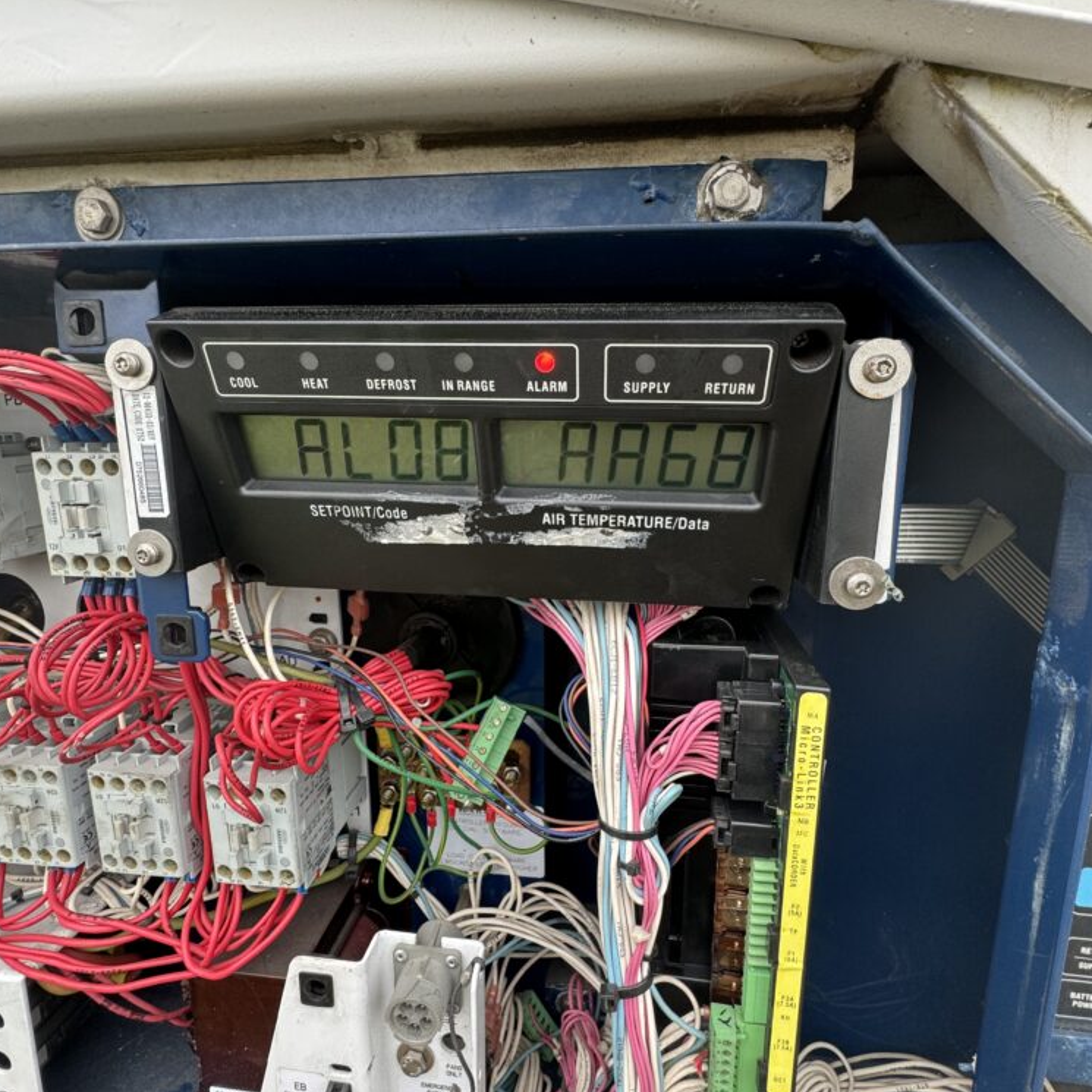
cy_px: 512
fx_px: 607
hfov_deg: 84.0
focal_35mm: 17
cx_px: 556
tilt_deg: -10.5
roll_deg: +0.4
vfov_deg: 83.9
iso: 80
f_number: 2.2
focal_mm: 2.22
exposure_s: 1/99
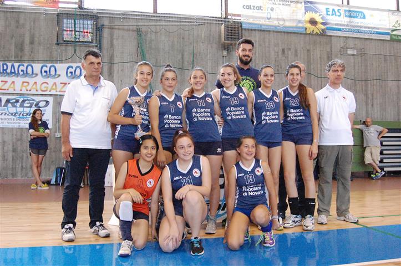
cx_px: 200
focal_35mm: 33
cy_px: 133
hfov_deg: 57.3
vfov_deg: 39.9
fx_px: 367
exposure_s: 1/100
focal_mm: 22
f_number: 5
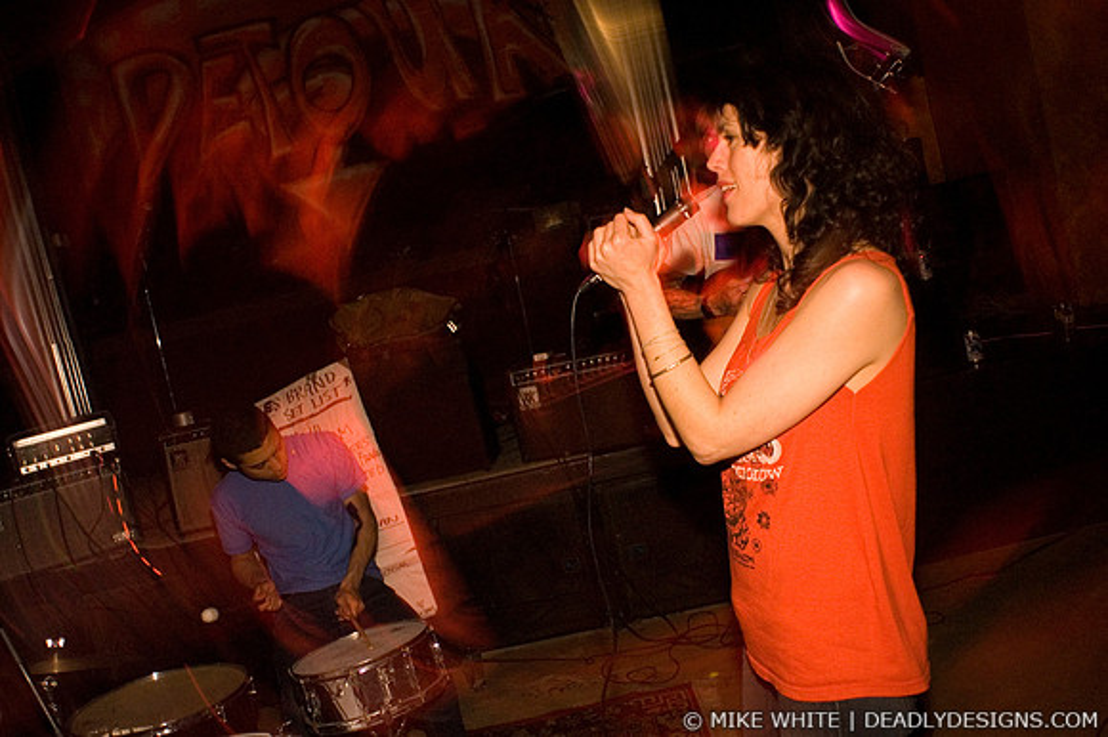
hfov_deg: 62.0
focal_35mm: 30
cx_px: 554
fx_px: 923
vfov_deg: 43.6
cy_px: 368
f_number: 2.8
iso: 1600
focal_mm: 20
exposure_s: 1/20
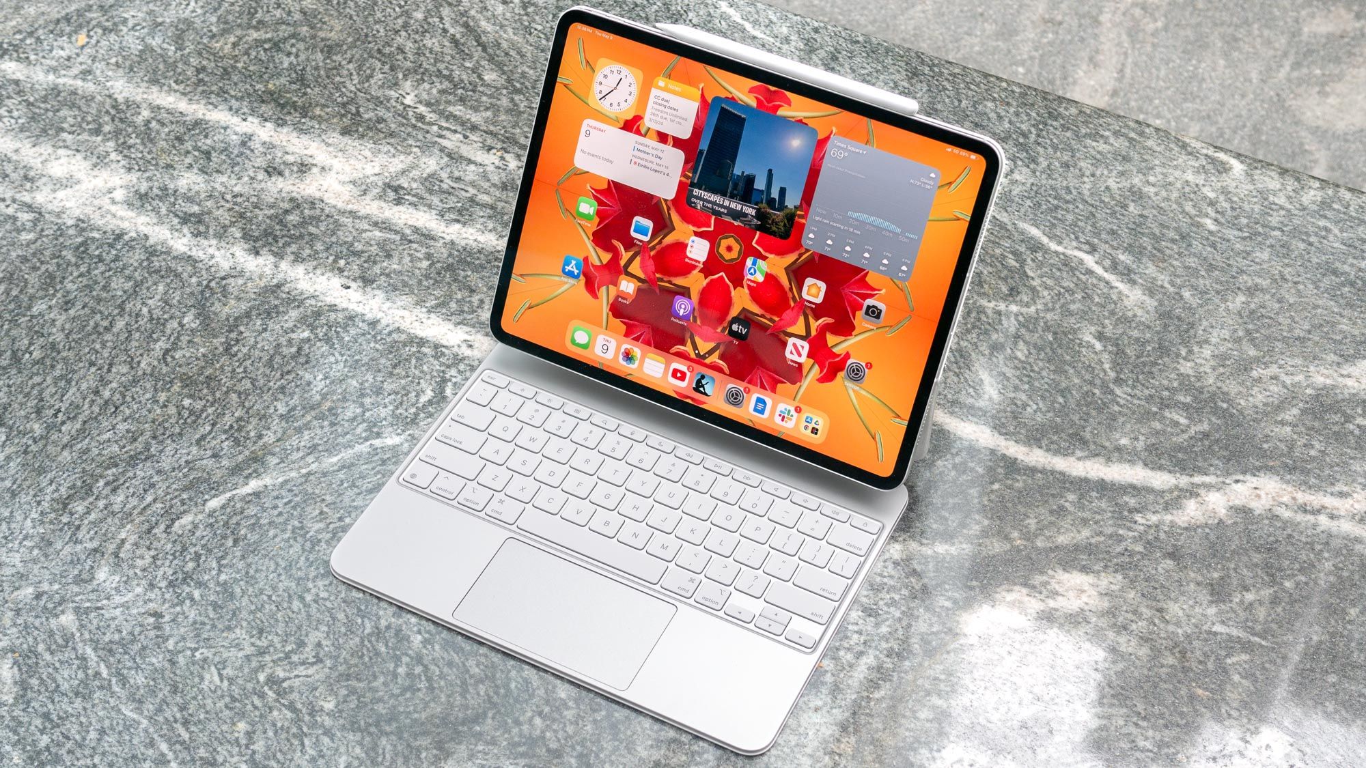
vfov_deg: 21.4
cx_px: 661
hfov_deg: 37.1
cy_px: 398
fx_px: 2038
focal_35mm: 56
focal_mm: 25
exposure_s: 1/100
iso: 100
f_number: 4.5
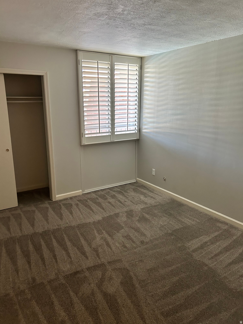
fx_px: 243
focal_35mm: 26
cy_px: 162
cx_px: 122
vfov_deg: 67.3
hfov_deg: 53.1
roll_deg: -0.6
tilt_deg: -13.4
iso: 200
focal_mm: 5.7
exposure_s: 1/60
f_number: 1.5
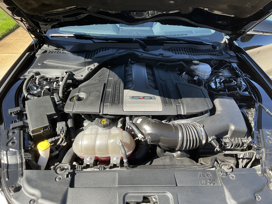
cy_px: 102
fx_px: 228
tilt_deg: -35.3
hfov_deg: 61.7
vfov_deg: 48.2
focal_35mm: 29
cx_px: 136
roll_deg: -0.6
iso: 16
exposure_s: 1/255
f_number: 1.8
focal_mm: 3
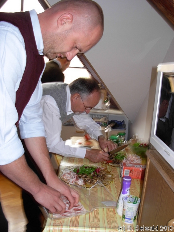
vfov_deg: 49.0
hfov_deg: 37.7
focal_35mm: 38
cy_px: 116
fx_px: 255
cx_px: 87
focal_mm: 6.3
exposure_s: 1/22.6
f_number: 2.9
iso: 79
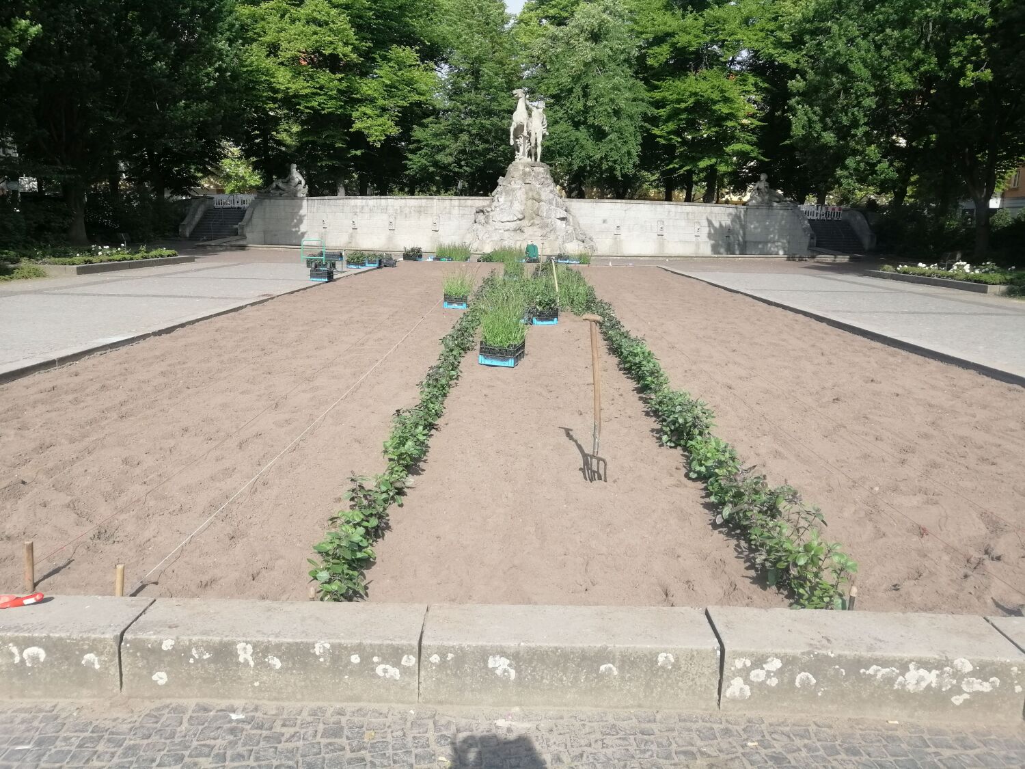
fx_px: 799
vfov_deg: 51.4
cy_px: 384
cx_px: 512
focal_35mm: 27
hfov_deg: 65.3
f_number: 1.8
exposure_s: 1/787
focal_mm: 3.95
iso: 50
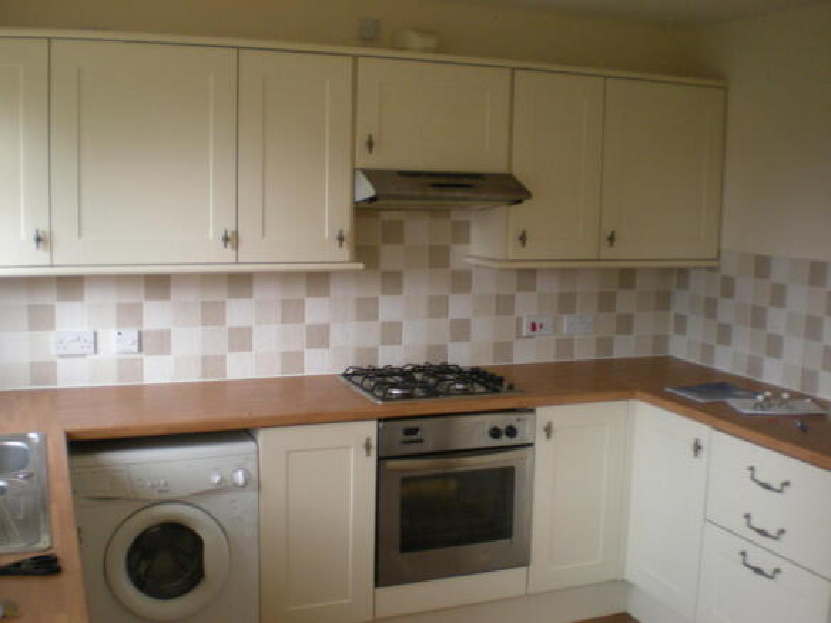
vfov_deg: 37.7
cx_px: 416
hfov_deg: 49.0
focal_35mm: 38
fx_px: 912
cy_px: 312
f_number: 3.1
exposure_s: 1/30.3
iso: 200
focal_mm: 6.3
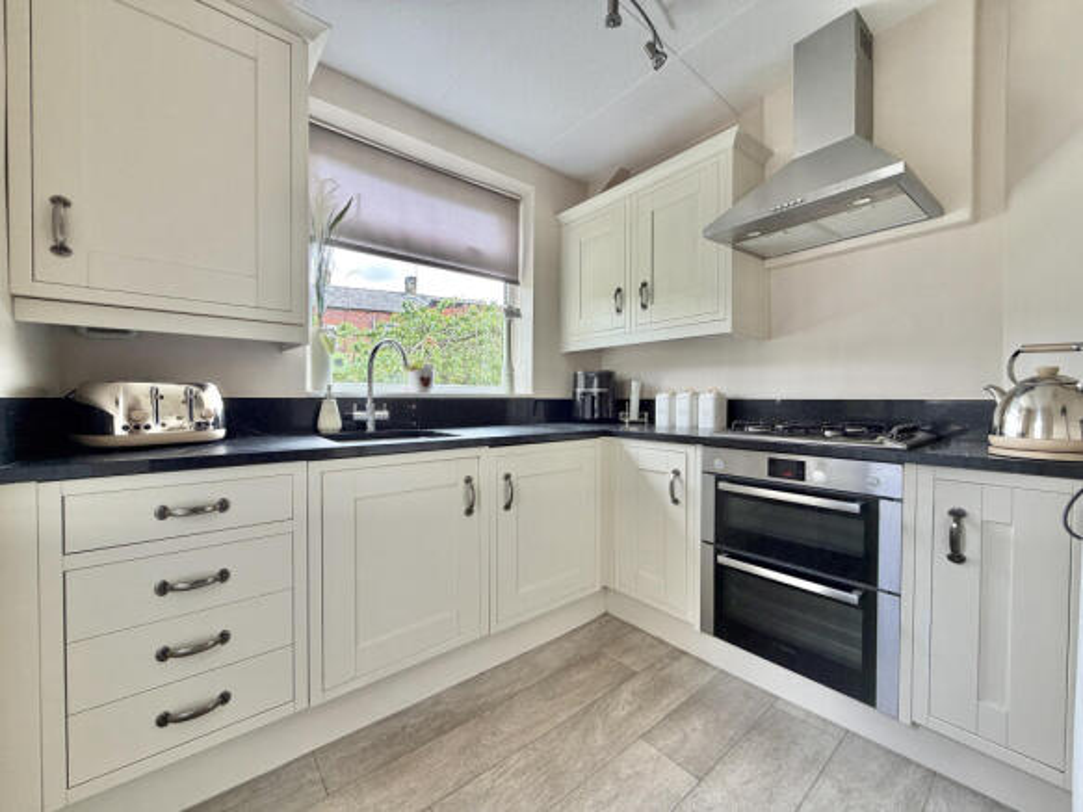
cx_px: 542
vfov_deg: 85.7
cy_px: 406
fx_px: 438
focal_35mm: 14
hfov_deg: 102.1
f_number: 2.2
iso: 125
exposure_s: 1/121
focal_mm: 2.22
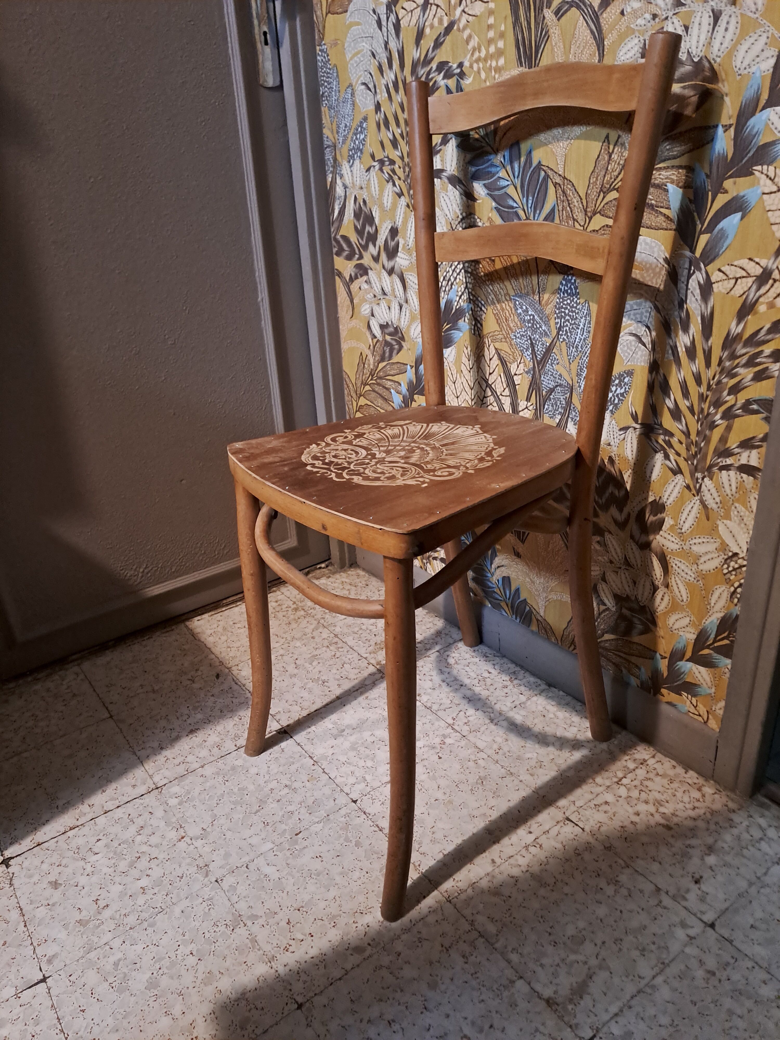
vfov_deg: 69.4
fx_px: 751
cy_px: 520
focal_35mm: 25
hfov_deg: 54.9
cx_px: 390
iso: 1000
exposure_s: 1/20
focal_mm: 4.65
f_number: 1.8
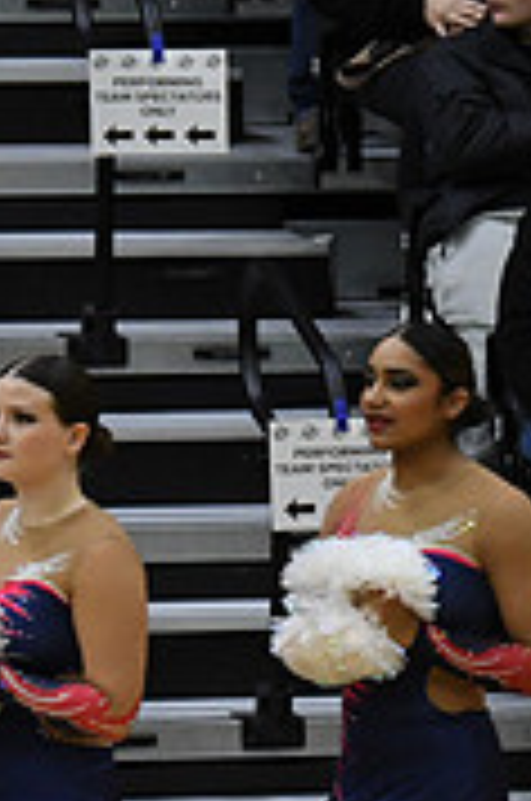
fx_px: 14659
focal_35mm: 660
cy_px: 740
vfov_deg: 3.1
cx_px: 1188
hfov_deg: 2.1
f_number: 4
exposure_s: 1/500
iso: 4000
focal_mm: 135
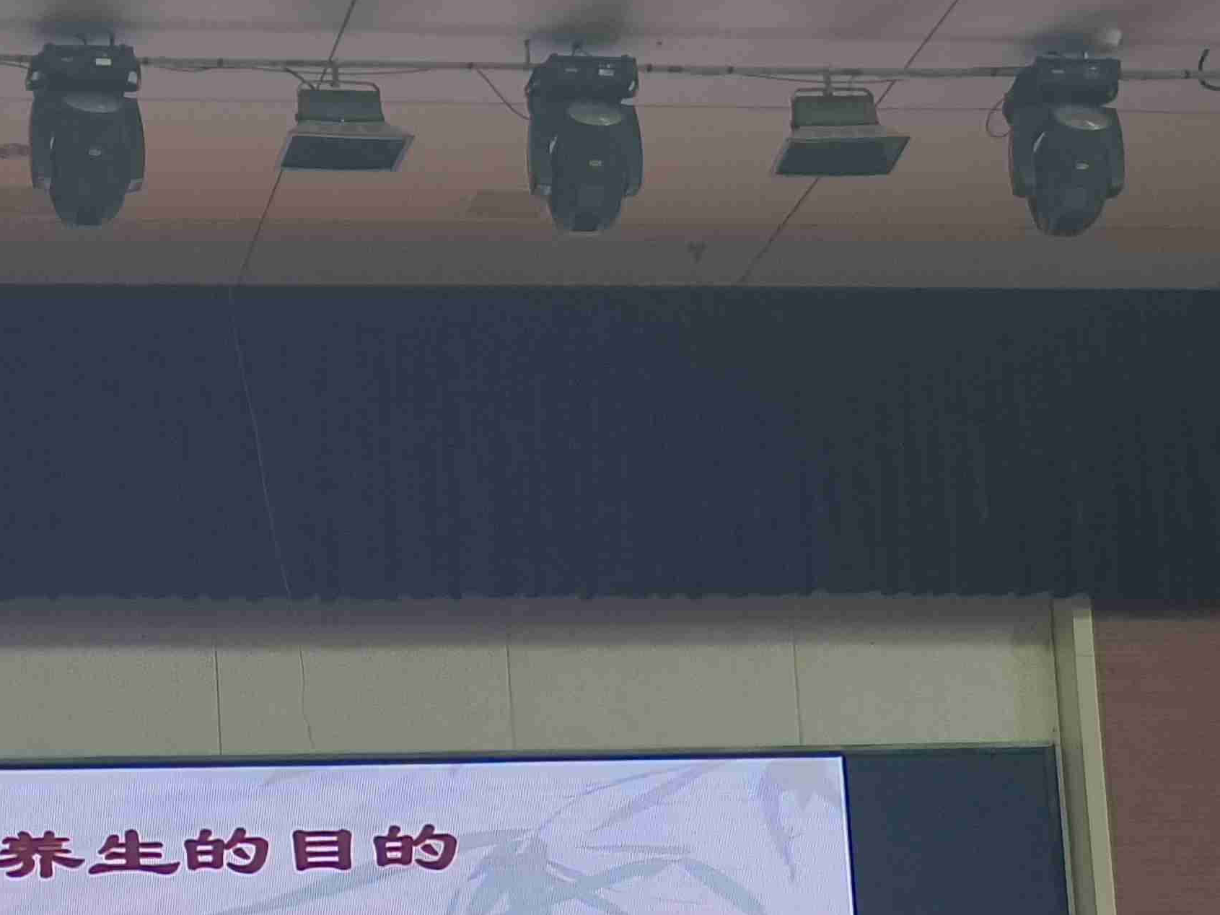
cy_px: 1003
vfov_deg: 13.3
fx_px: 3841
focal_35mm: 109
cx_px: 206
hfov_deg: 17.9
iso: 216
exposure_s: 1/100
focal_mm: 5.5
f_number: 1.75
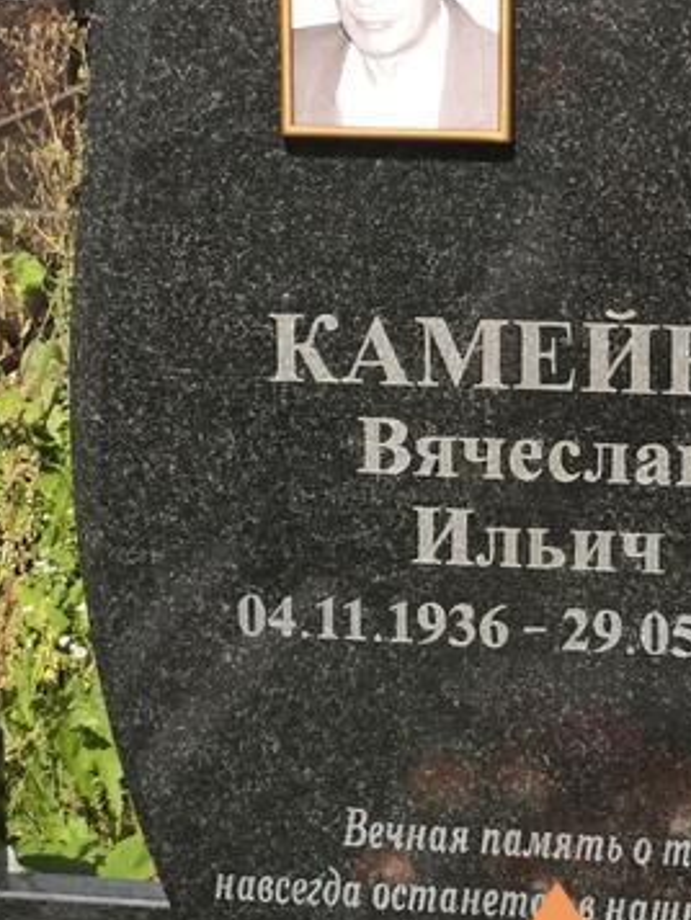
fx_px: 2953
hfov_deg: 13.3
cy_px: 265
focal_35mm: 111
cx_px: 523
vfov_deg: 17.6
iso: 50
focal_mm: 3.95
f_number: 1.6
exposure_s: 1/2137
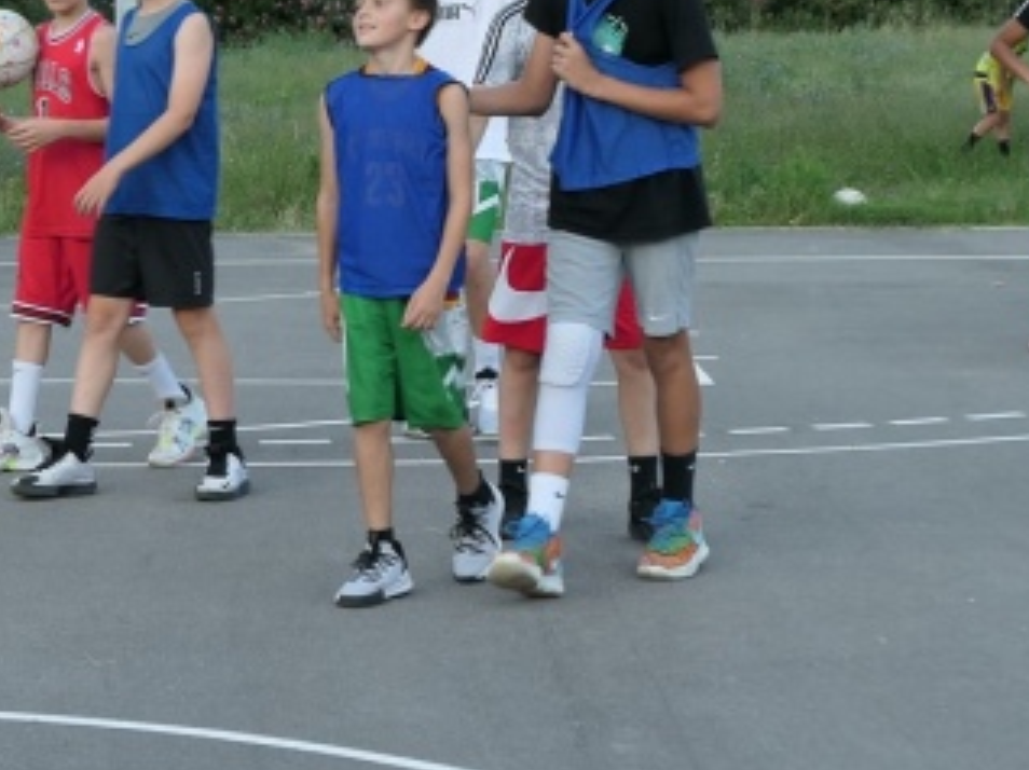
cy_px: 194
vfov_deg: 10.9
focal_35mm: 136
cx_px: 68
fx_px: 4040
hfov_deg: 14.3
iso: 125
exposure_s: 1/100
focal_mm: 18.3
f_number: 2.8
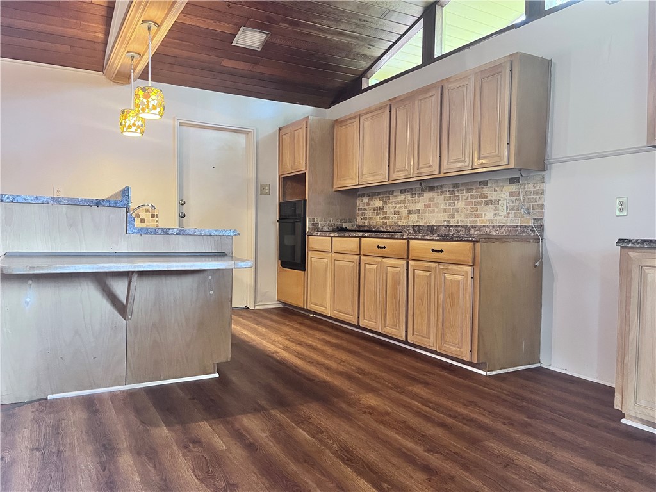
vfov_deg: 53.1
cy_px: 246
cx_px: 328
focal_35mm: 26
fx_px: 493
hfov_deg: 67.3
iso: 500
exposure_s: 1/60
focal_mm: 5.1
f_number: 1.6
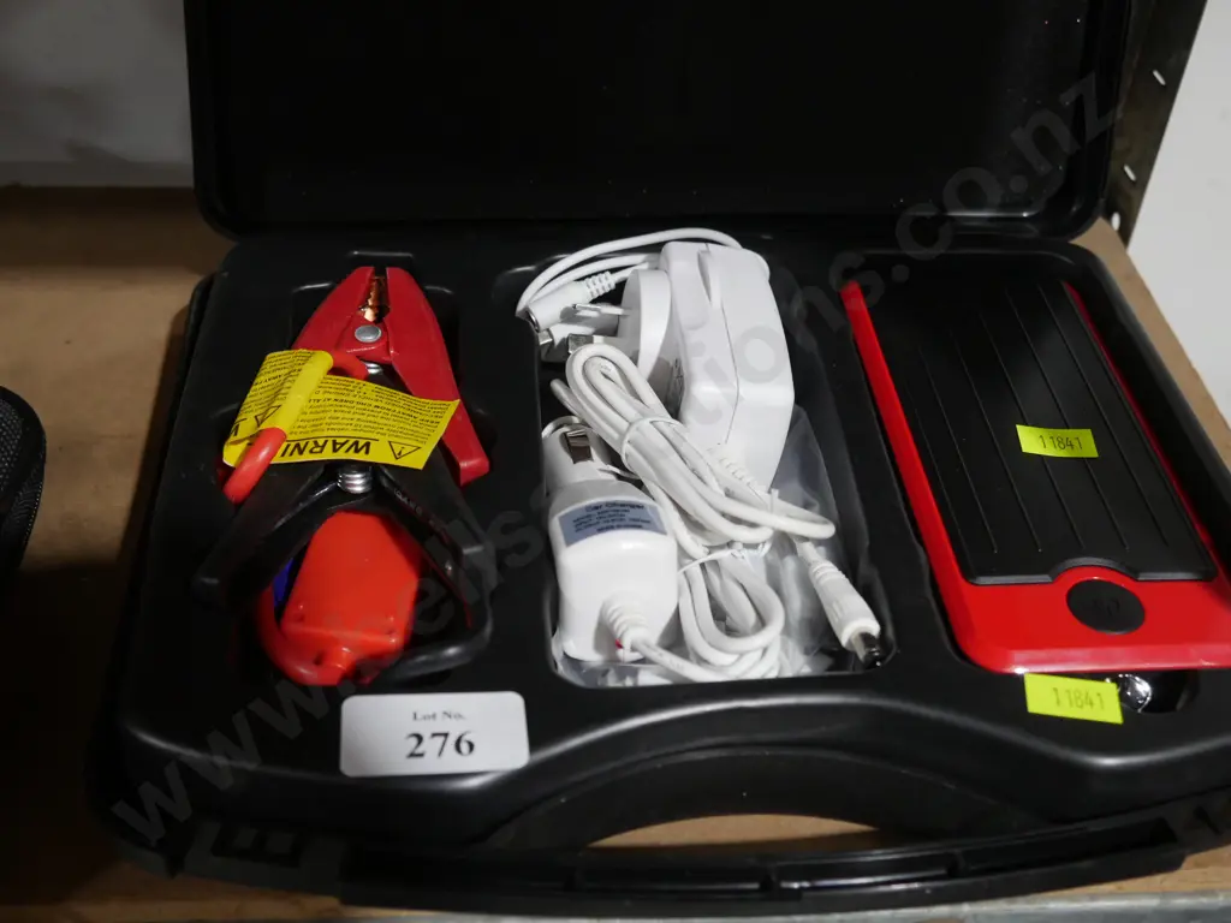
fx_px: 1494
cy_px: 462
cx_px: 616
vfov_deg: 34.3
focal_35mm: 42
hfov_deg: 44.8
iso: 1250
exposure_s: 1/60
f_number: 4.6
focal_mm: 21
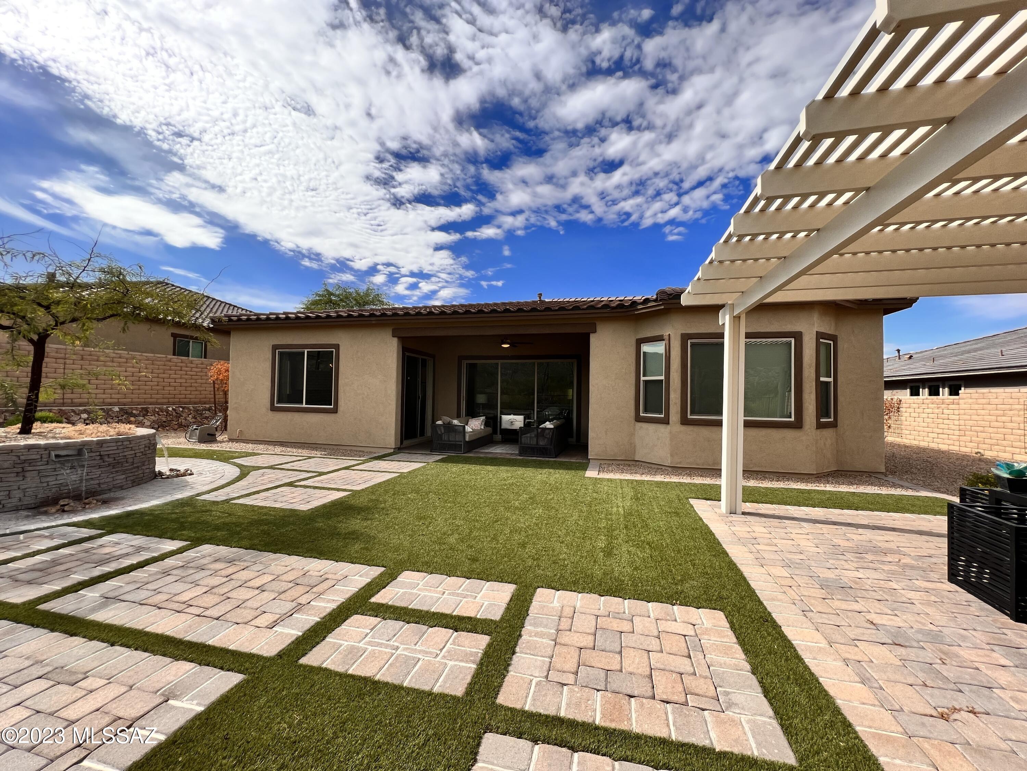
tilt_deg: +2.4
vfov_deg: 89.9
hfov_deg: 106.2
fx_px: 386
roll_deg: -1.3
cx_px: 514
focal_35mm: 13
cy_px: 386
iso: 32
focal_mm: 1.57
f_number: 1.8
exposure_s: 1/1167
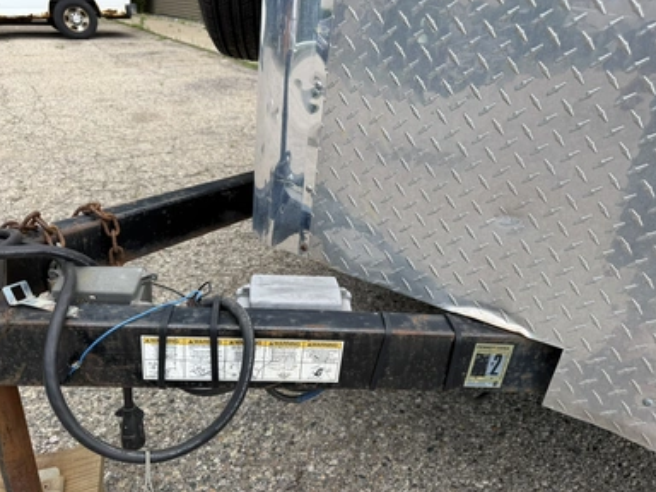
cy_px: 253
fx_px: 474
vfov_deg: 54.9
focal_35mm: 25
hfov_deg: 69.4
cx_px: 328
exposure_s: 1/979
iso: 80
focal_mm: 6.76
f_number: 1.78
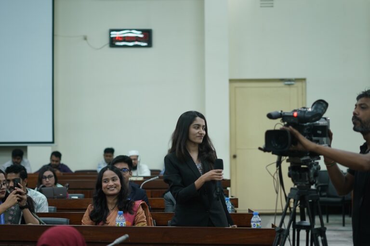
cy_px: 123
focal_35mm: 75
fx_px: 771
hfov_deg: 27.0
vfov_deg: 18.2
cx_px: 185
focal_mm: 50
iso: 250
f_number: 1.8
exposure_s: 1/160
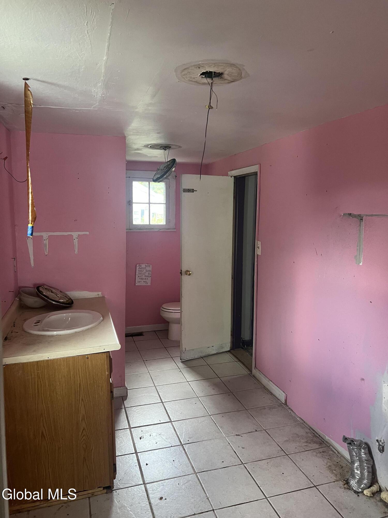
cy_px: 259
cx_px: 194
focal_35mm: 26
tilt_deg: -6.9
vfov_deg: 67.3
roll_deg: -0.7
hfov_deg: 53.1
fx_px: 389
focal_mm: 5.7
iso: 200
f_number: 1.5
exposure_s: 1/60
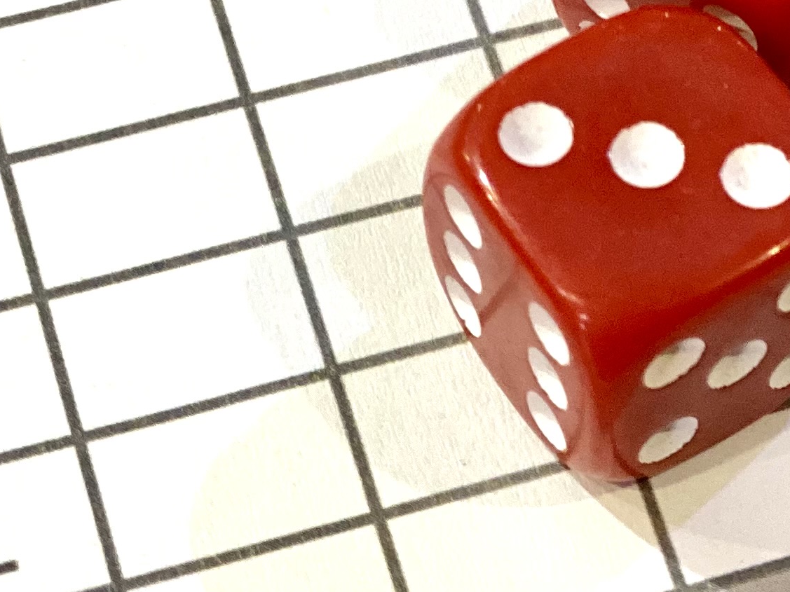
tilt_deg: -53.3
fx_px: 4244
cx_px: 733
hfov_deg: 10.6
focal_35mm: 186
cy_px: -174
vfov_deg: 7.9
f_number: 2
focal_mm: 6
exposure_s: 1/50
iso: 125
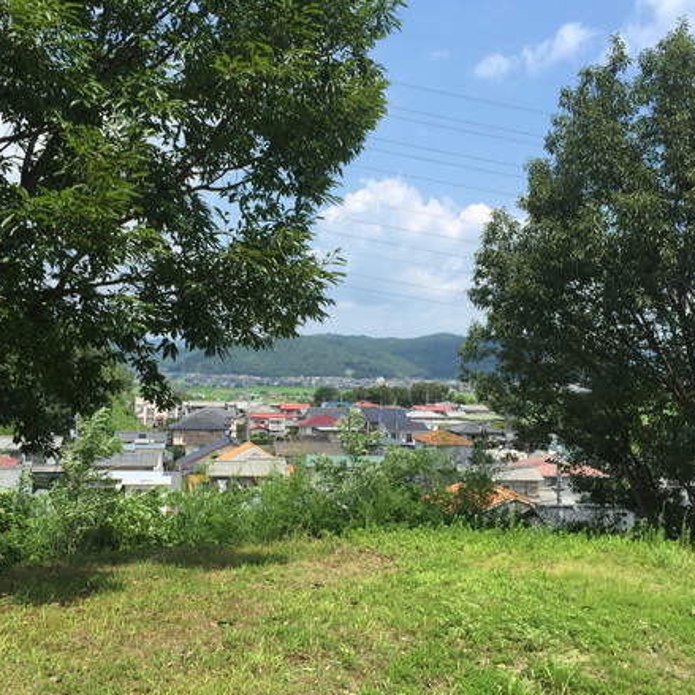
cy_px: 353
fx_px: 795
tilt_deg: -2.2
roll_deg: +2.1
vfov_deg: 47.2
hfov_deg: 47.1
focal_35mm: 35
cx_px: 307
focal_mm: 4.15
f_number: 2.2
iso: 32
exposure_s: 1/1647
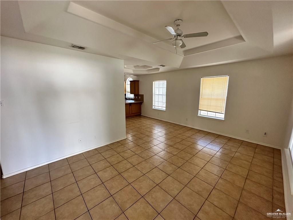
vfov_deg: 85.7
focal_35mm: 14
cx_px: 146
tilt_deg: -10.0
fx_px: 119
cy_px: 110
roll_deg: -0.8
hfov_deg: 102.1
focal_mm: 2.22
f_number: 2.2
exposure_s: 1/99
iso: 125
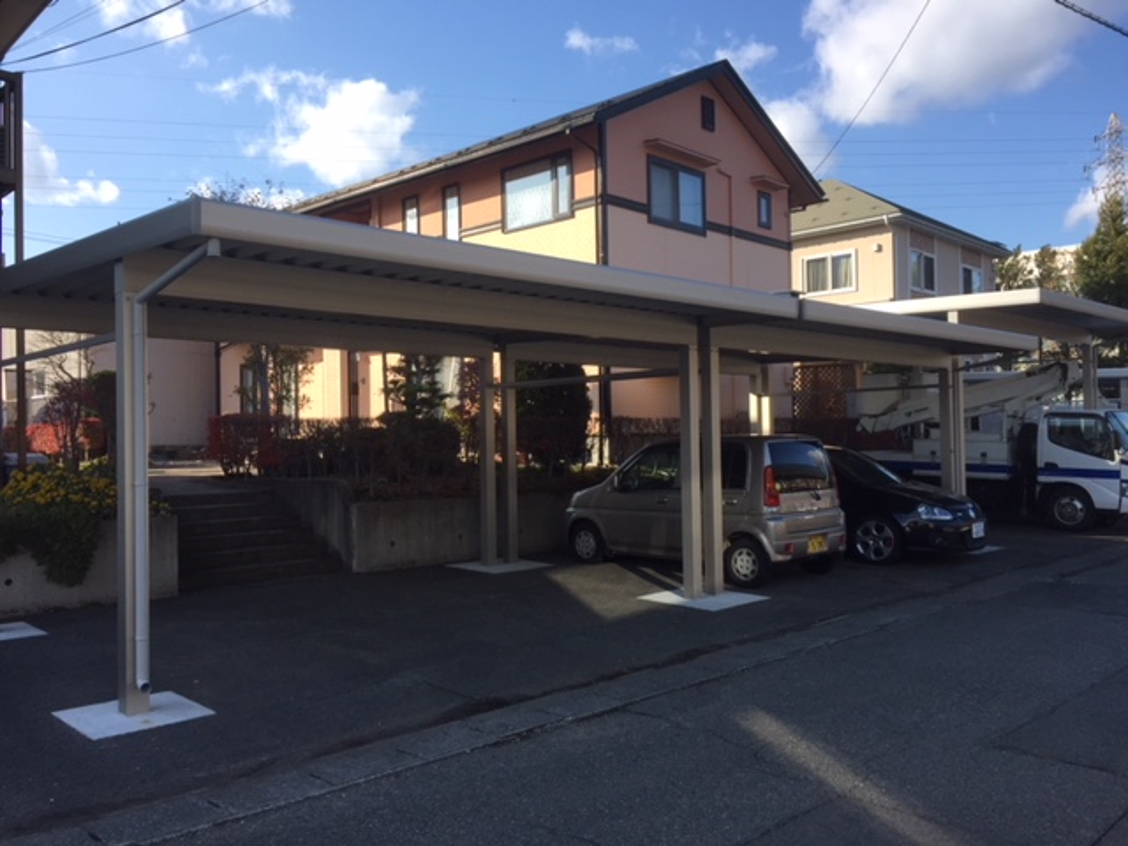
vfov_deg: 48.2
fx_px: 945
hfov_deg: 61.7
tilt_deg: +0.3
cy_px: 423
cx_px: 564
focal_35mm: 29
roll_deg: +0.2
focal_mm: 4.15
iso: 32
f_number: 2.2
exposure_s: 1/879
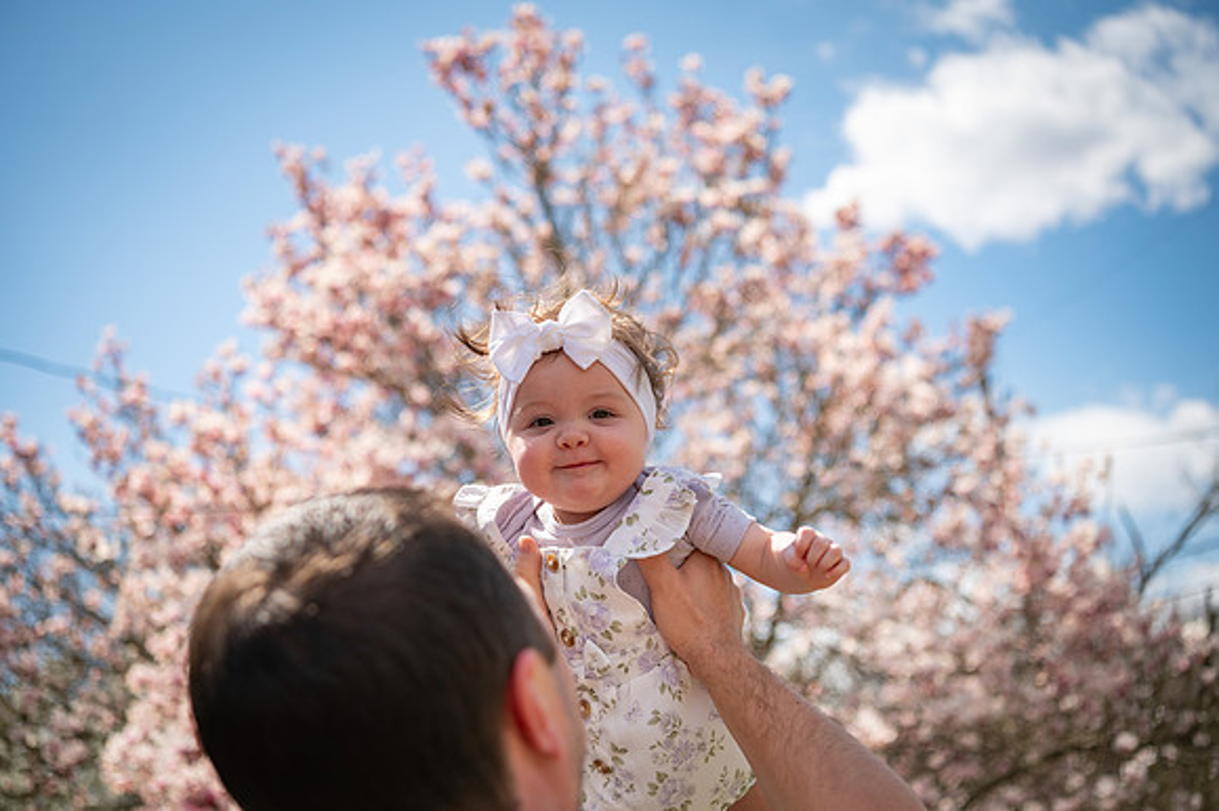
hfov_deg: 46.4
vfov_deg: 31.9
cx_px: 610
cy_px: 406
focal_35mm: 42
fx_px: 1421
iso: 400
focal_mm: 42
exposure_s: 1/8000
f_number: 2.8
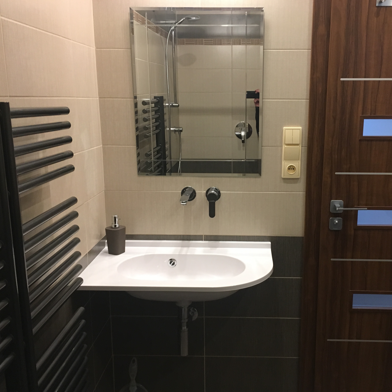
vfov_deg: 47.2
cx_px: 238
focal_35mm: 35
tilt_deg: -13.0
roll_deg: -0.3
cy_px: 195
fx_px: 448
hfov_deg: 46.9
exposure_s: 1/33
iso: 160
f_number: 2.2
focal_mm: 4.15
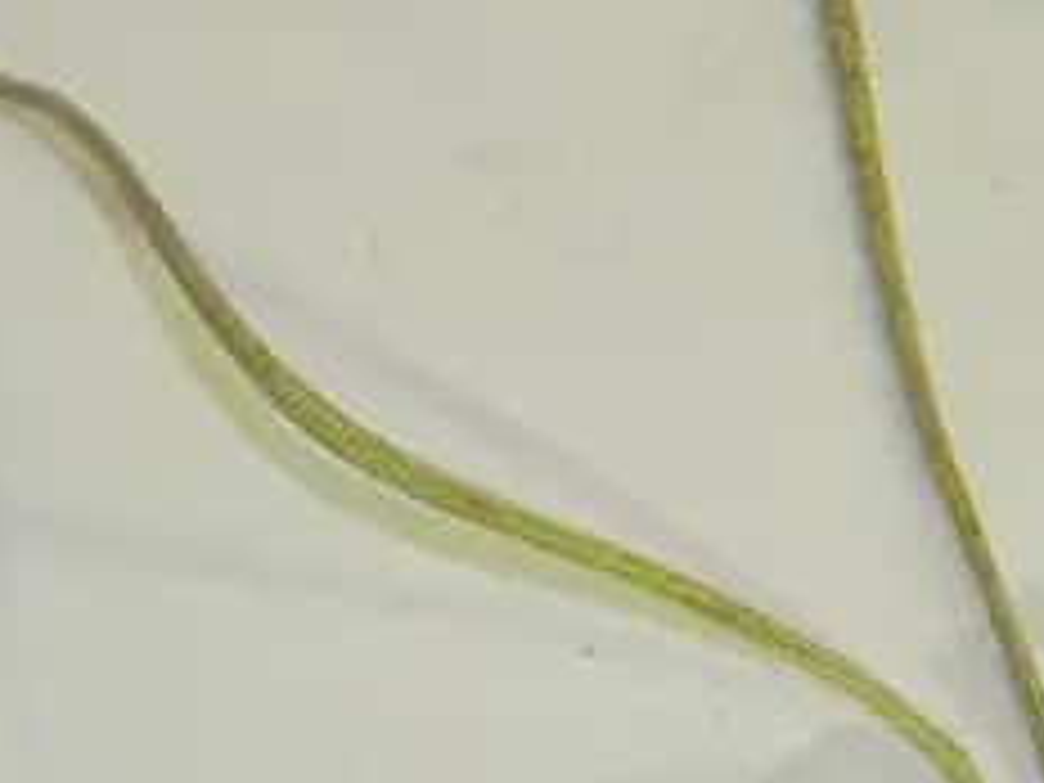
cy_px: 970
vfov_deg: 9.2
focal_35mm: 159
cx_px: 702
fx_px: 4795
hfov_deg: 12.4
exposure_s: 1/320
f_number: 4.2
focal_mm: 18
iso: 3200
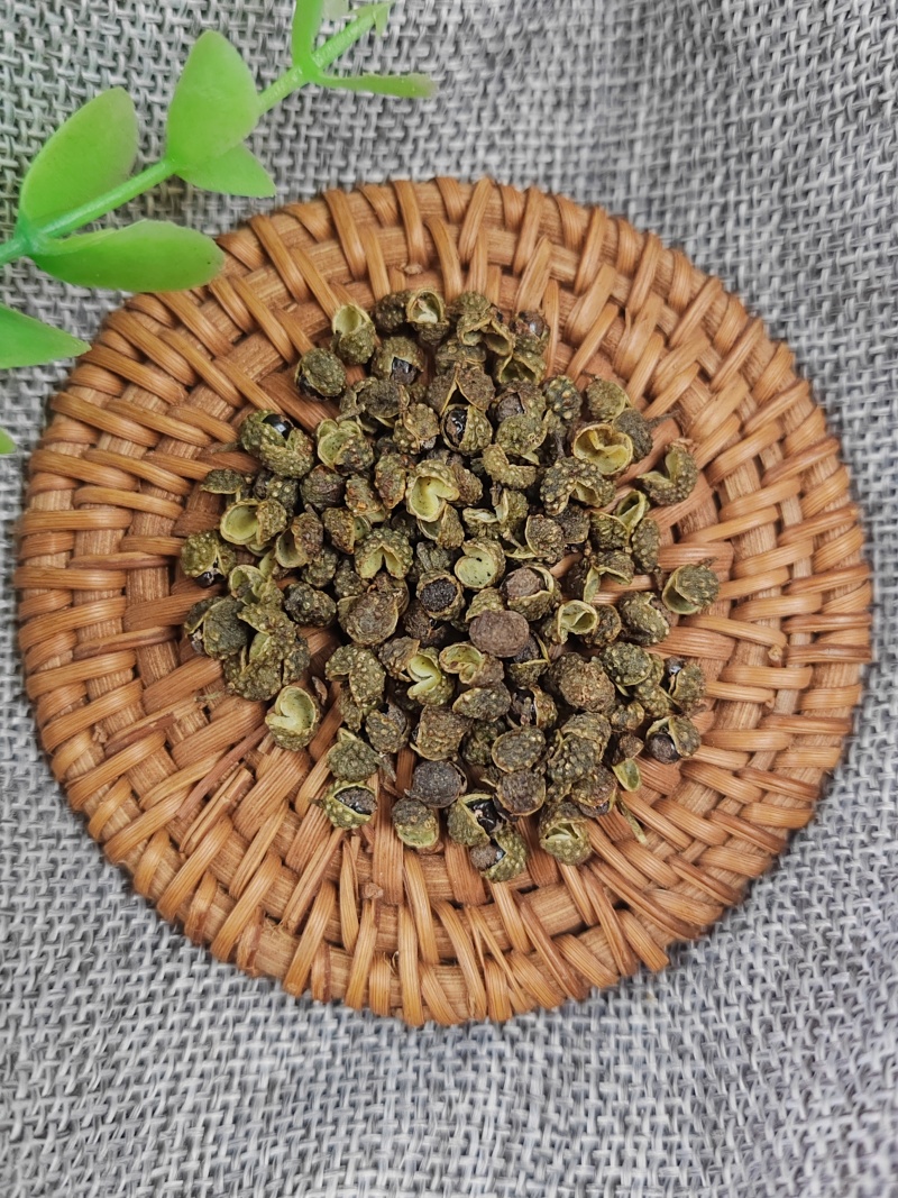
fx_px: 1142
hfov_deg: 42.9
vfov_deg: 55.4
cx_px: 449
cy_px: 599
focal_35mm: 33
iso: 1250
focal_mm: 6.14
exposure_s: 1/100
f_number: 1.8
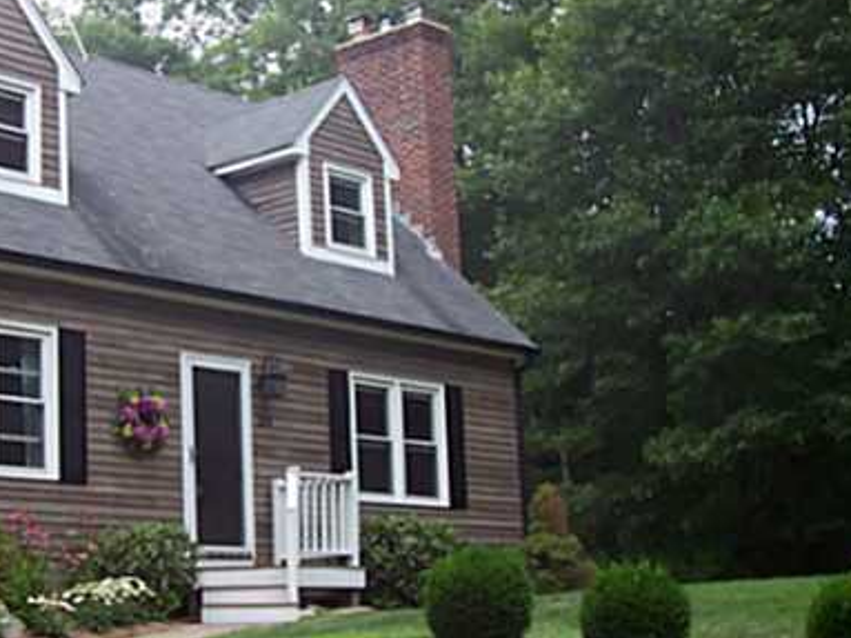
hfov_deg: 27.0
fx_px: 1745
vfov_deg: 20.7
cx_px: 204
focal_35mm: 71
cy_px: 347
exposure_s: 1/250
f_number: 2.7
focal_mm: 5.6
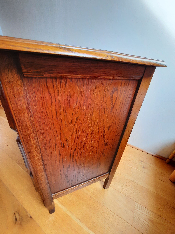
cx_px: 88
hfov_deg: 89.9
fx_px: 88
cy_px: 117
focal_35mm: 13
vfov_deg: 106.2
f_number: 2.2
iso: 80
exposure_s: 1/50
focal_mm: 1.74
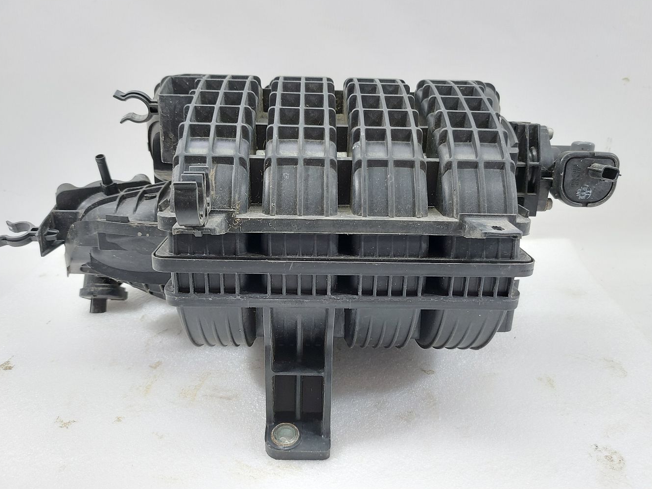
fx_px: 471
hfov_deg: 69.4
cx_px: 324
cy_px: 240
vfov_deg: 54.8
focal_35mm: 25
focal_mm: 5.23
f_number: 1.8
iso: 160
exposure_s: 1/50
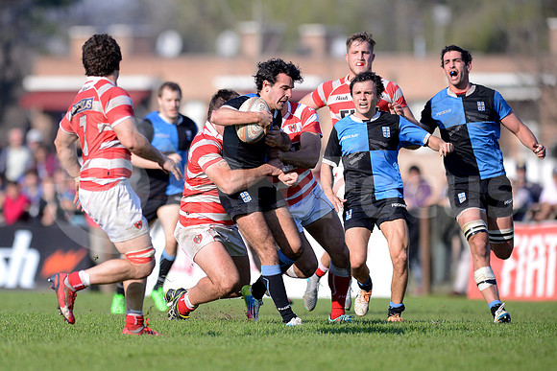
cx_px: 278
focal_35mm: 420
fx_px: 6500
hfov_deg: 4.9
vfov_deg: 3.3
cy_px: 186
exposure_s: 1/2500
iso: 560
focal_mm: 420
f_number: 4
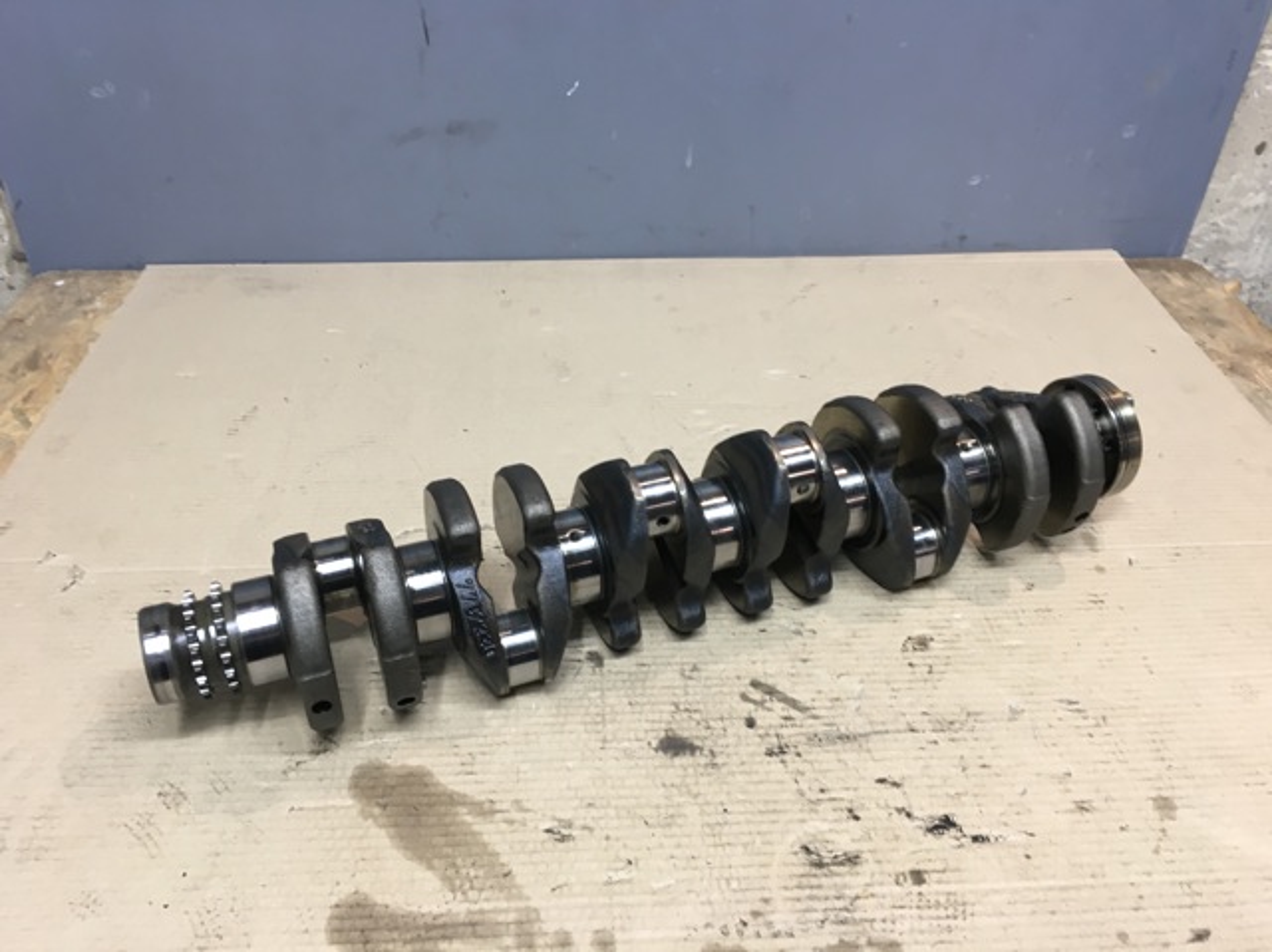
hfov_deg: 61.7
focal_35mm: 29
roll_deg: -3.5
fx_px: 1065
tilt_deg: -34.5
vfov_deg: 48.2
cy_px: 476
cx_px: 636
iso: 80
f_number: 2.2
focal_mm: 4.15
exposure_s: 1/33
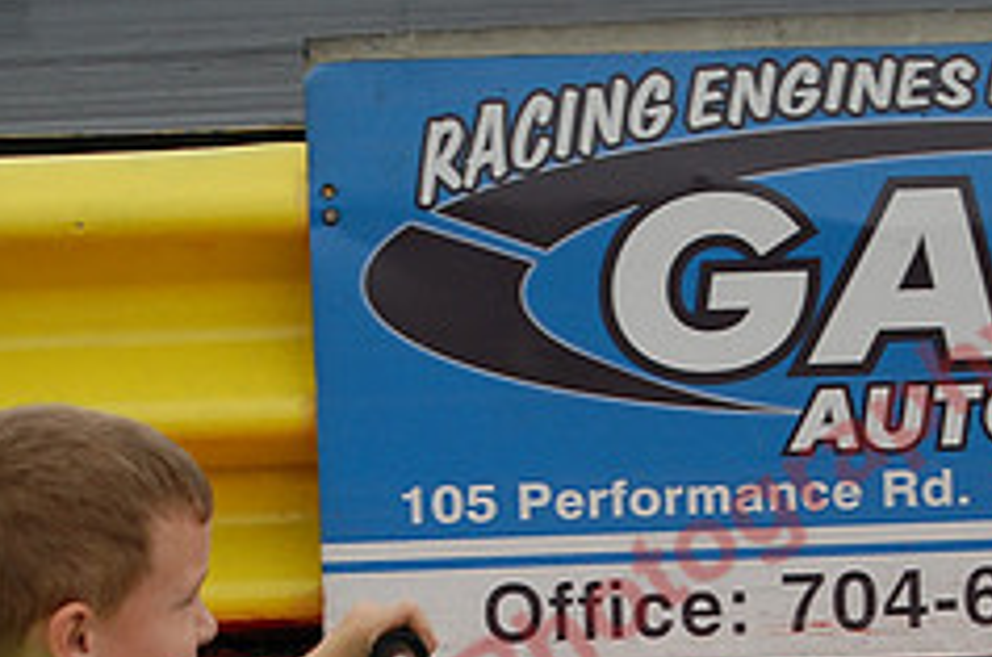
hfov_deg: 10.2
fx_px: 5561
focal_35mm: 202
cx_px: 527
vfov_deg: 6.7
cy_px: 690
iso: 360
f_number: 5.6
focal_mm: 55
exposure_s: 1/1000
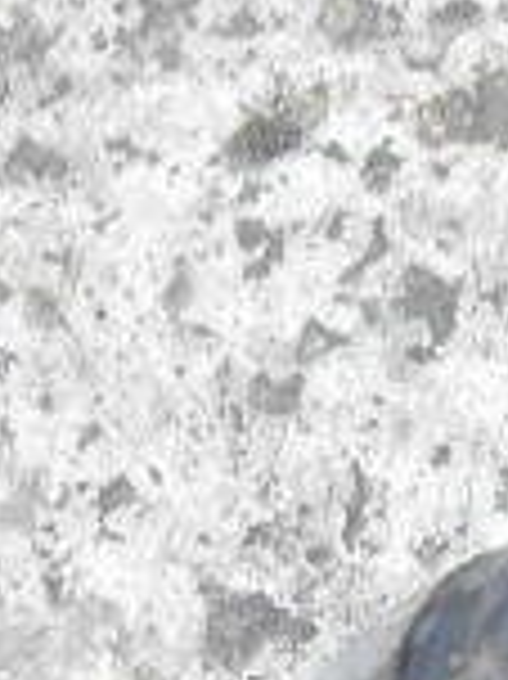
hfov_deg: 4.6
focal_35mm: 321
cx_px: 1029
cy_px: 574
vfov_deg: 6.2
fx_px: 6289
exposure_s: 1/100
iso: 2500
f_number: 5.6
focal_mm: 55
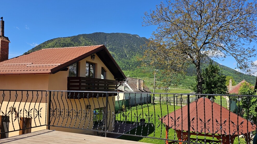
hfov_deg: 71.9
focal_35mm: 26
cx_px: 127
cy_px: 83
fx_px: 177
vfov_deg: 44.2
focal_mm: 6.3
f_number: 1.7
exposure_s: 1/624
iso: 10
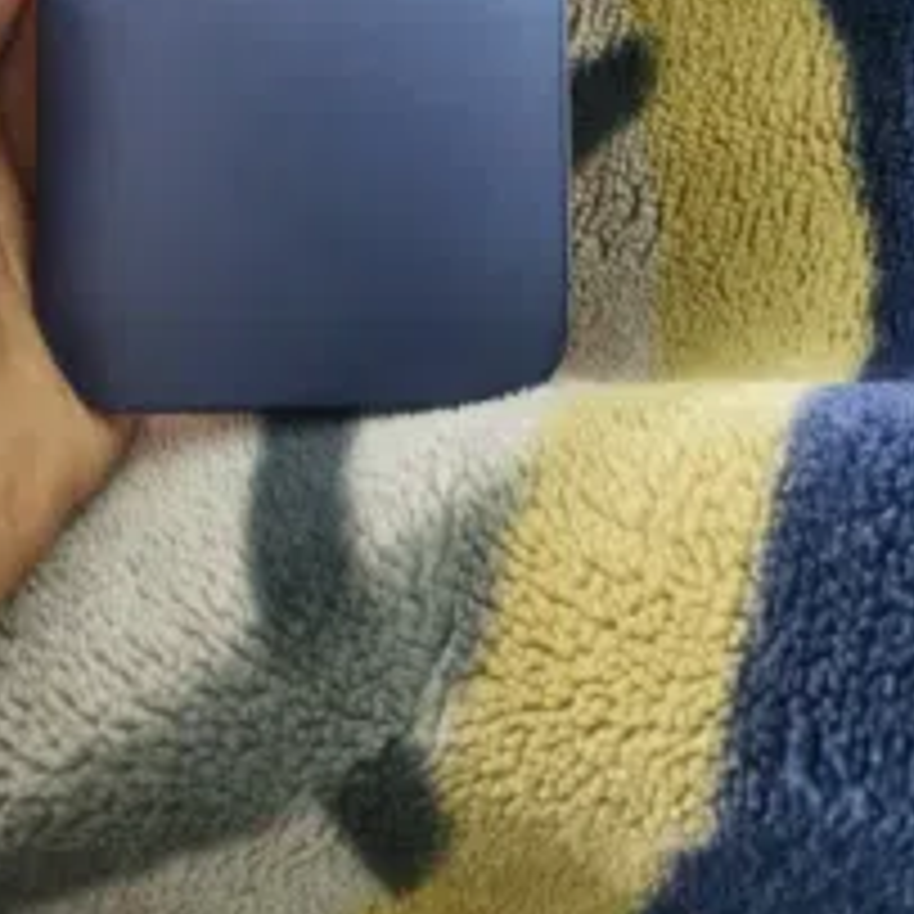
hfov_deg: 41.7
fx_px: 1195
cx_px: 387
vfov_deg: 37.8
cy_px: 23
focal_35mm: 40
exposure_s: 1/10
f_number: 1.7
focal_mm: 5.25
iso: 12476
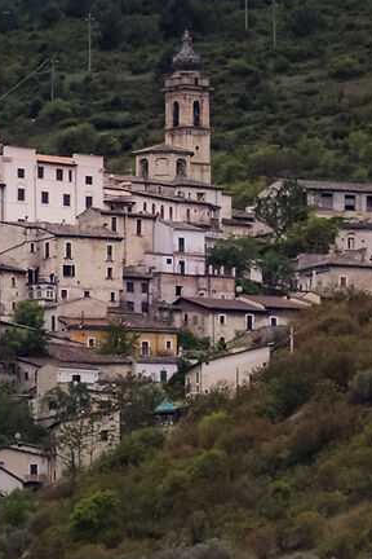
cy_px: 487
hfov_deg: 2.2
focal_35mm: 611
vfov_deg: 3.4
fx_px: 9470
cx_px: -590
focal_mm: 110
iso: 100
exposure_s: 1/160
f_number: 10
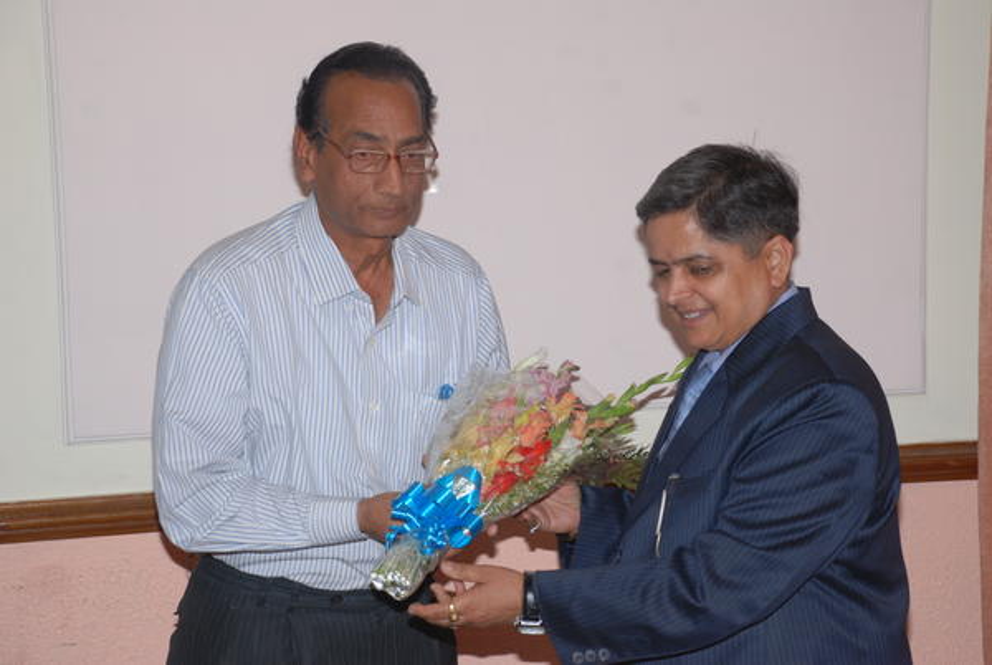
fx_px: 2898
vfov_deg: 13.1
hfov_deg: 19.4
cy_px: 332
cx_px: 496
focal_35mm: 105
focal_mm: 70
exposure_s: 1/125
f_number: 9
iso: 200
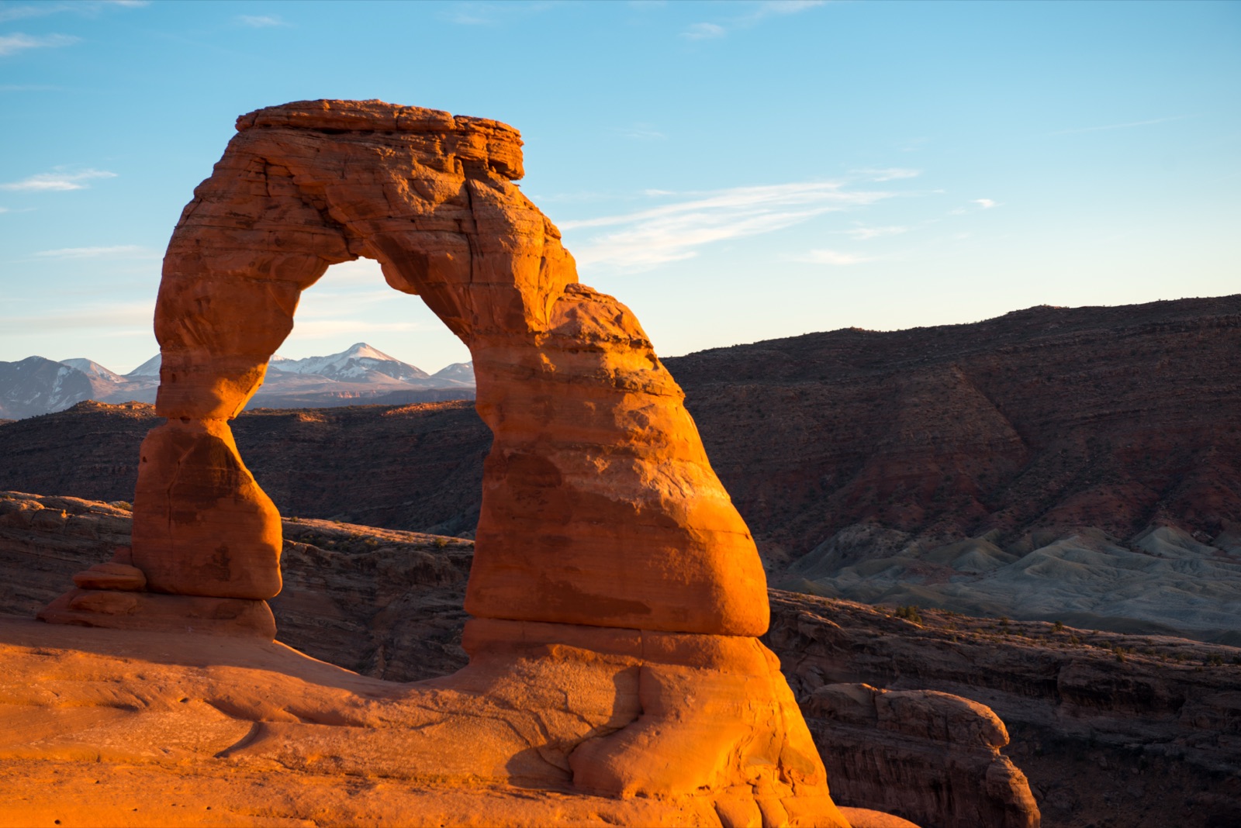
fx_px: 2138
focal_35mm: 62
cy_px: 414
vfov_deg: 21.9
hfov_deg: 32.4
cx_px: 620
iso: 100
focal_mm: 62
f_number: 4.5
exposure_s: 1/80
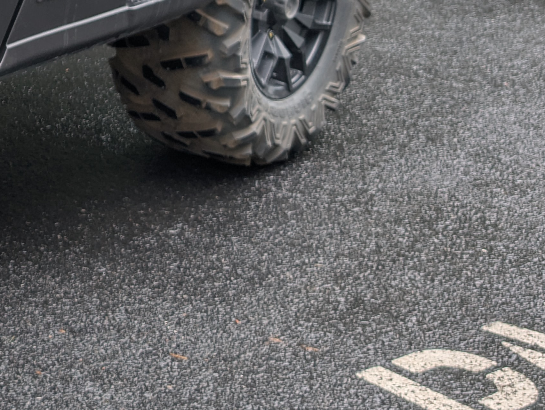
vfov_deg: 12.5
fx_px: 1813
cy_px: -111
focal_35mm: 115
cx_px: -347
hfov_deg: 15.4
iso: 21
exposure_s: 1/150
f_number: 1.68
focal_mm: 6.9
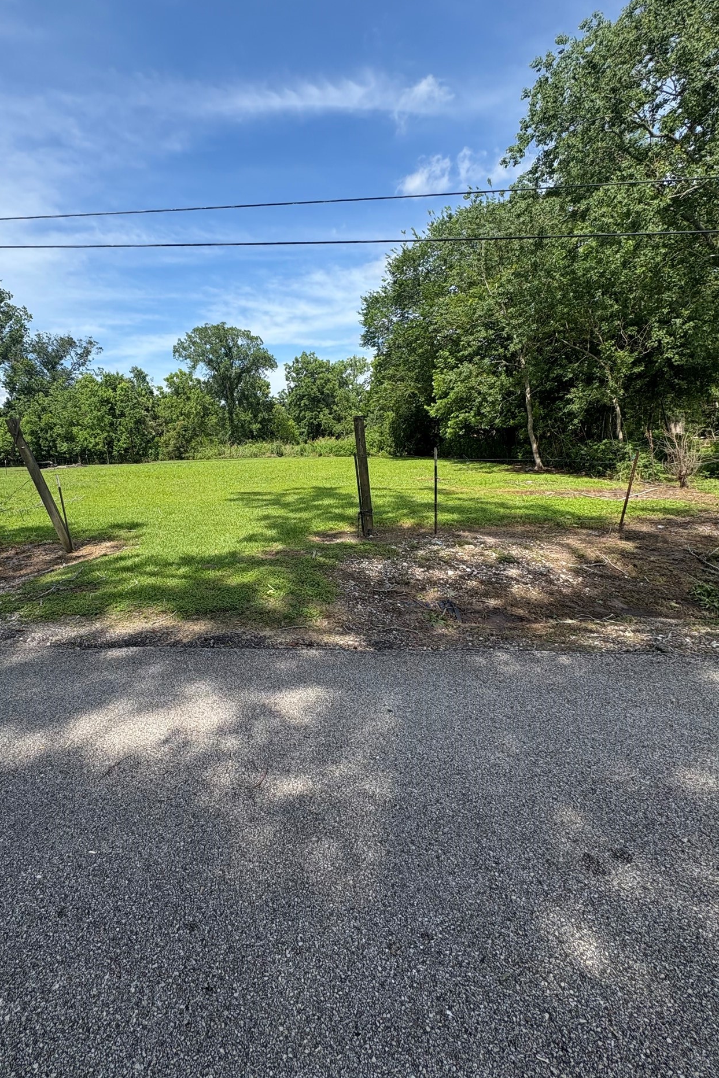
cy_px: 497
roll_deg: +1.3
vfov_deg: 96.5
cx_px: 276
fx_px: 479
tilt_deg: -5.5
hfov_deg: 72.7
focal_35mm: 16
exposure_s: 1/1198
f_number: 2.2
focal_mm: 2.22
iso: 50
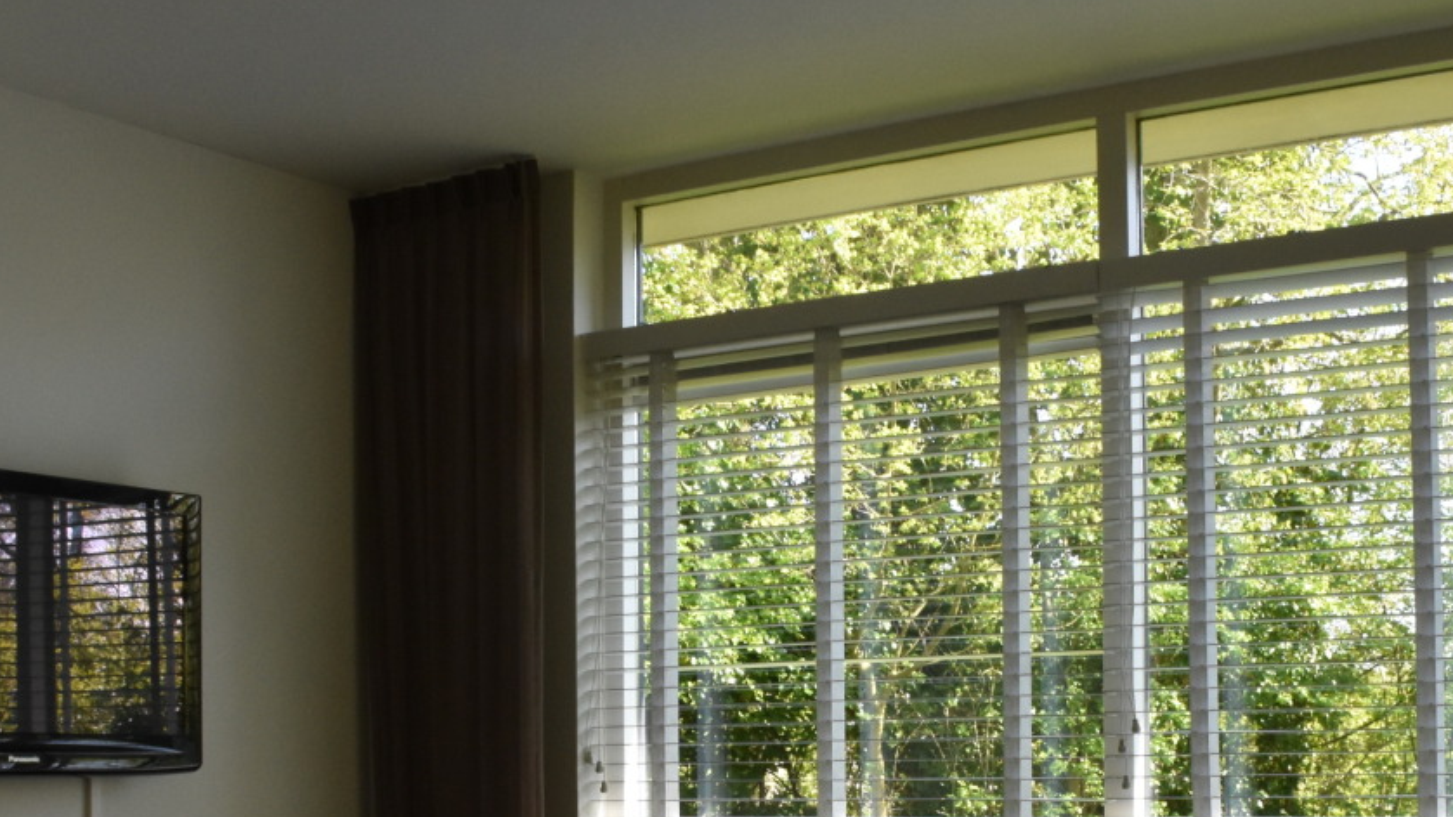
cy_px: 768
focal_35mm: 54
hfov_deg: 38.4
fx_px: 2080
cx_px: 827
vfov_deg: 21.6
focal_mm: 18
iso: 1250
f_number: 14
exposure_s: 1/125
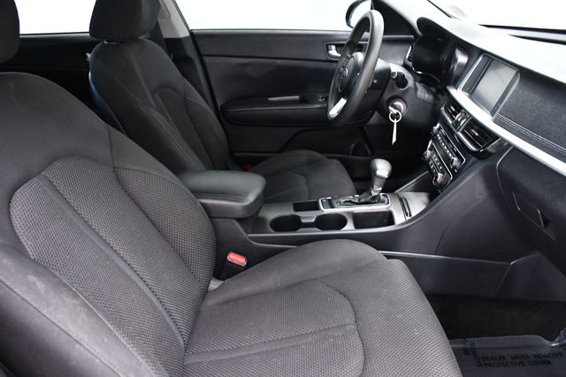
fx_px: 424
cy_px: 188
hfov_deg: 67.4
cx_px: 283
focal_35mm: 27
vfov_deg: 47.9
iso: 2500
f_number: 5.6
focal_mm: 18
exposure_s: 1/50
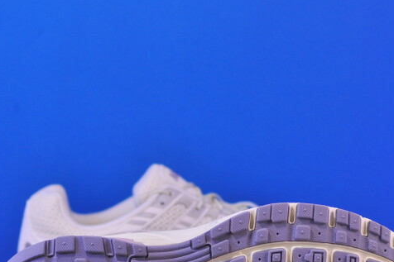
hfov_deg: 16.3
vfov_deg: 10.8
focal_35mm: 126
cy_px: 198
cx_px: 204
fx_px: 1378
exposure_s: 1/320
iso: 250
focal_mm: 50
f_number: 2.8
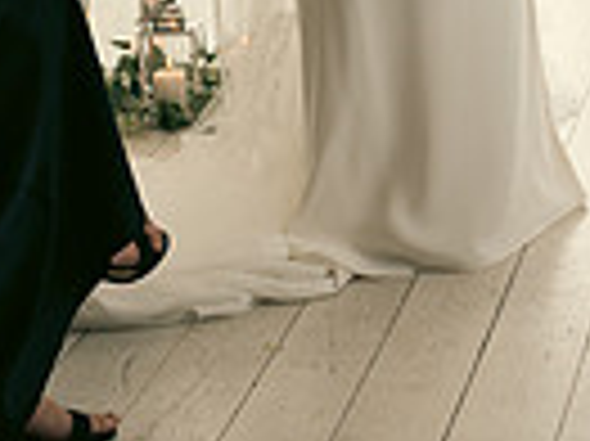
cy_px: -371
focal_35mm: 145
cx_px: 658
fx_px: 2469
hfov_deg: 13.3
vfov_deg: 9.7
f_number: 3.5
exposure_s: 1/160
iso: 125
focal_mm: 34
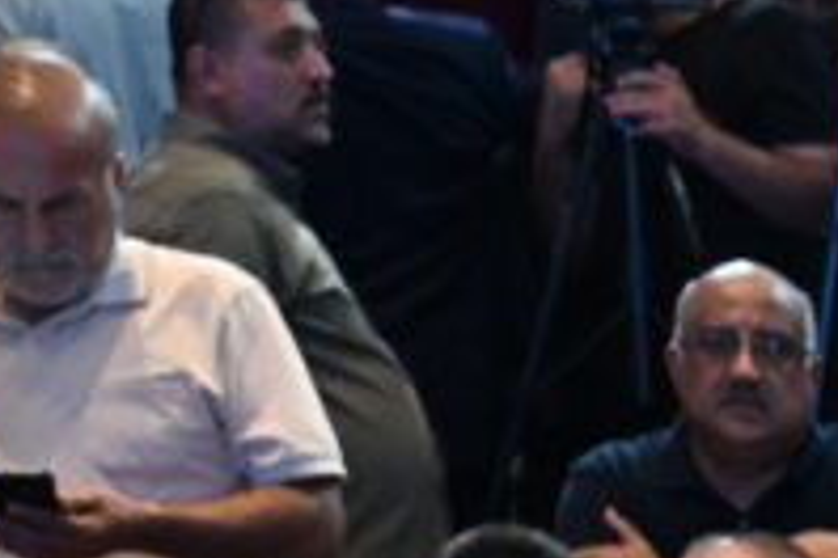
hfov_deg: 7.5
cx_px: 2379
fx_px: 5726
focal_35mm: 246
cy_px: 1583
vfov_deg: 5.3
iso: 1250
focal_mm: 38
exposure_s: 1/20
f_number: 5
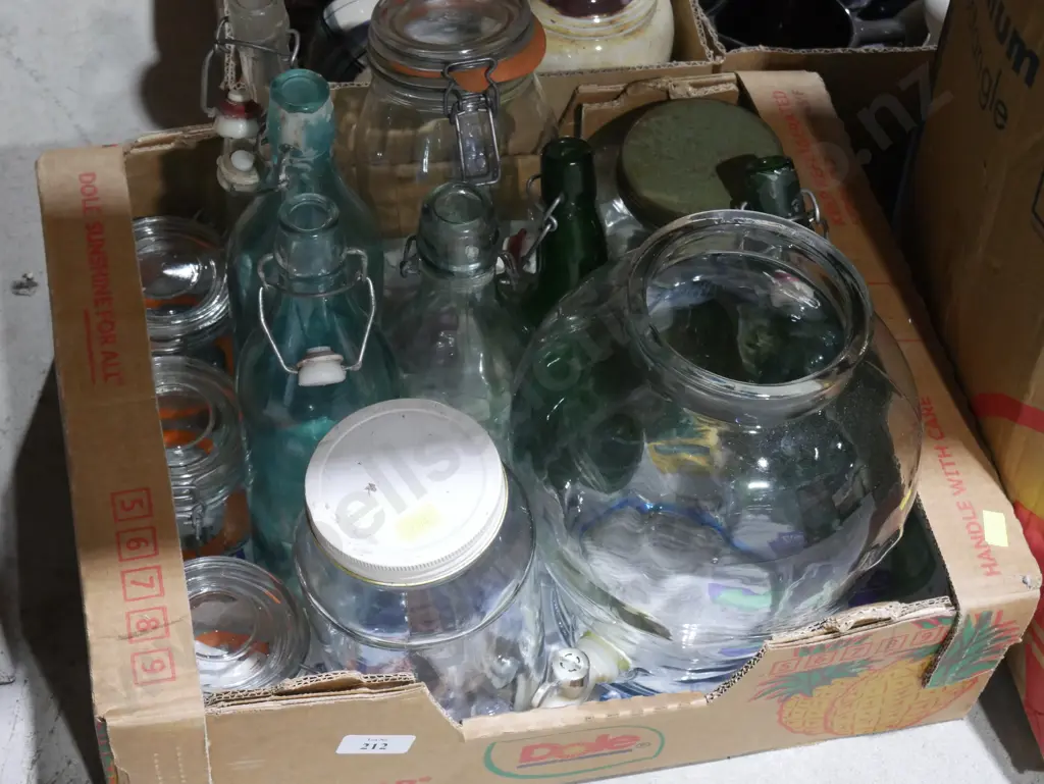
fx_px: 1871
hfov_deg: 31.2
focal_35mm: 62
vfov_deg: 23.7
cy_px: 392
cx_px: 522
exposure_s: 1/80
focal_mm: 31
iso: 2500
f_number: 7.1
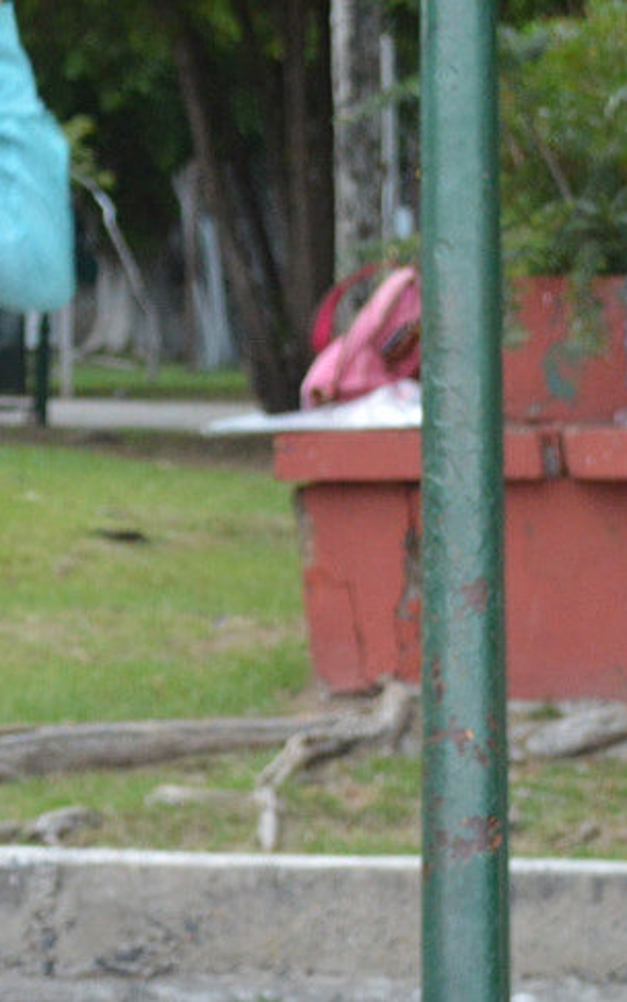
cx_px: -262
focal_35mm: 161
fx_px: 4399
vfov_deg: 13.0
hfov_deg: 8.0
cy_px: 421
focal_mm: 32
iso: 800
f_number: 4.8
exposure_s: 1/30
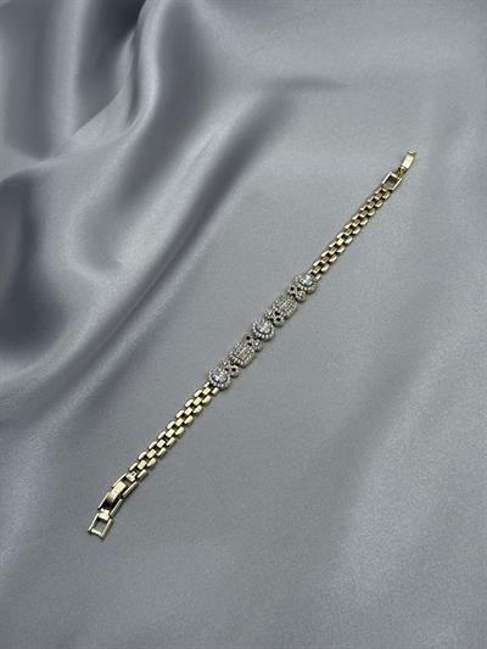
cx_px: 244
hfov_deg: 30.3
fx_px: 900
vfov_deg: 39.6
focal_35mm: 48
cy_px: 324
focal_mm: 6.76
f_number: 1.78
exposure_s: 1/1883
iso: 64
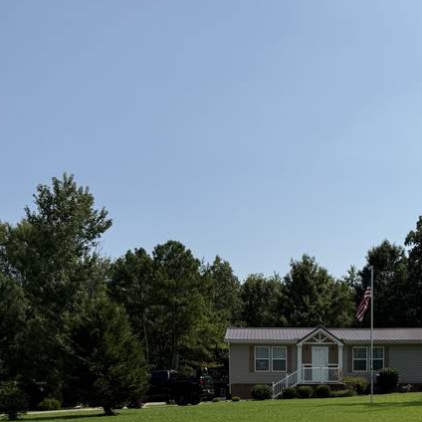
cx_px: 319
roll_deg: +0.4
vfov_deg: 31.8
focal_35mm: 48
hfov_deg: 34.6
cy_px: 448
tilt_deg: -3.1
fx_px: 662
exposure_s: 1/6711
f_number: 1.78
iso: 80
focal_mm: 6.76
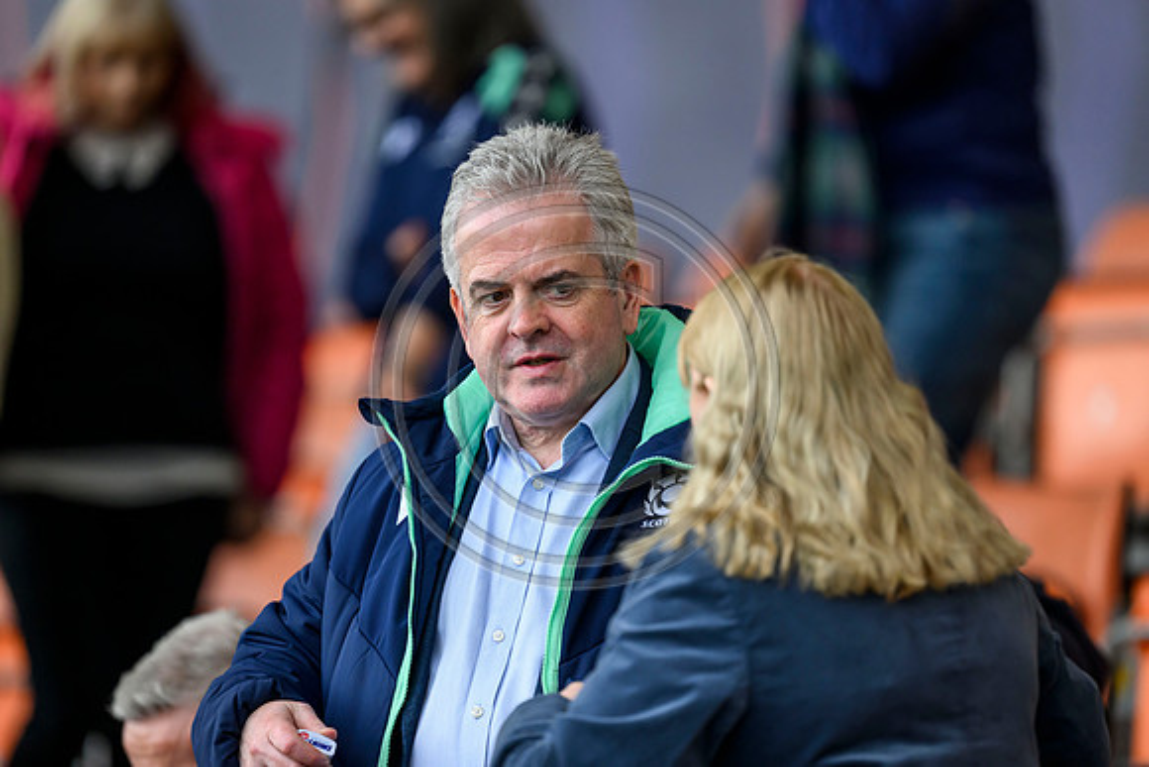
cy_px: 384
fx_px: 12769
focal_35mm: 400
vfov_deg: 3.4
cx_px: 574
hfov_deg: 5.2
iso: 2000
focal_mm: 400
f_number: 2.8
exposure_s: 1/2000
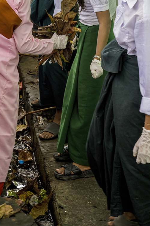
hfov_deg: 10.3
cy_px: 38
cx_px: 68
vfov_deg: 15.3
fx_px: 832
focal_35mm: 133
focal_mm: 70
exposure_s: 1/200
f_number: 5
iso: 2800
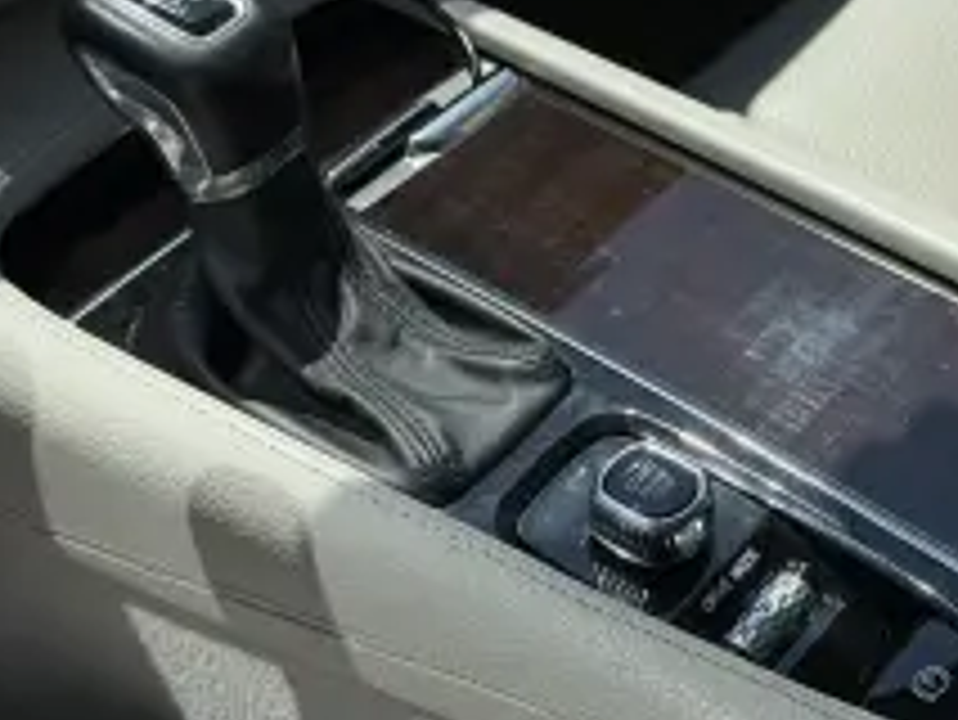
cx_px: 661
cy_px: 302
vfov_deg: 18.2
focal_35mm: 81
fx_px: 2243
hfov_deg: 24.0
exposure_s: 1/4587
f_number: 1.78
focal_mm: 6.76
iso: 64
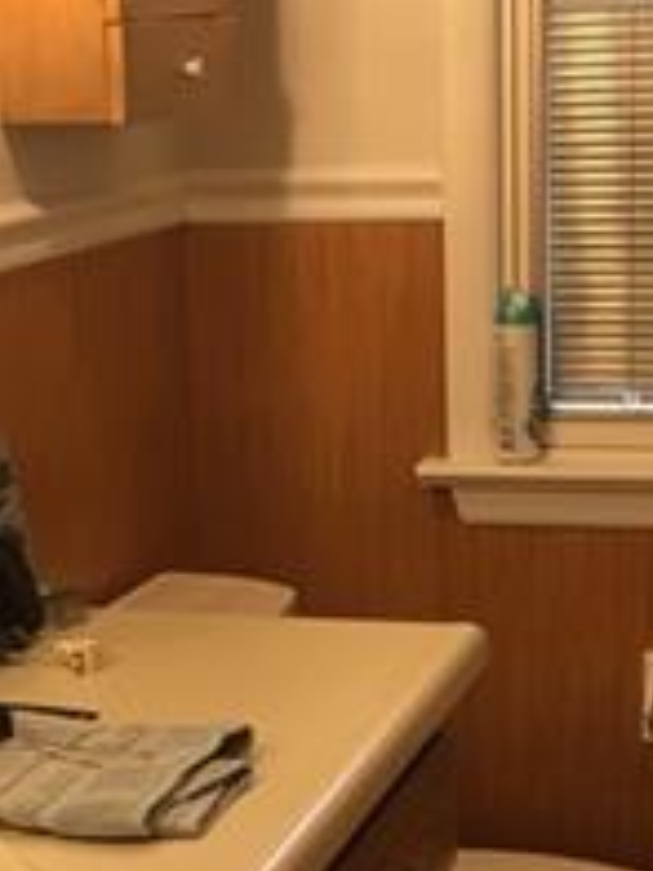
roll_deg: +2.0
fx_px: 2239
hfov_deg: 16.6
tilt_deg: -17.6
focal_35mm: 89
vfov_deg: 21.6
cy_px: 755
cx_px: 284
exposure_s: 1/30
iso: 80
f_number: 2.2
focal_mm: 4.15
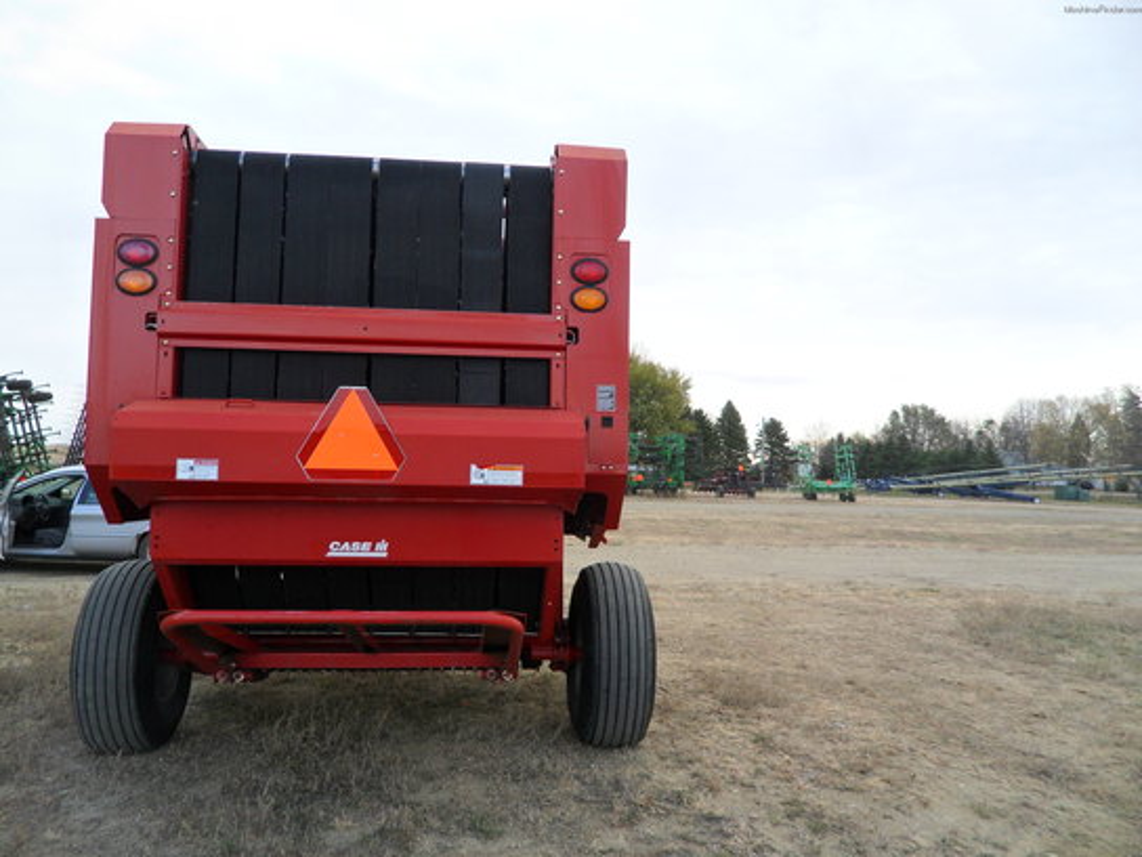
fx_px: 891
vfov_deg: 51.4
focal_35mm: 27
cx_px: 571
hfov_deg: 65.3
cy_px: 428
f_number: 3.5
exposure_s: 1/180
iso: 80
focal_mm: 4.9
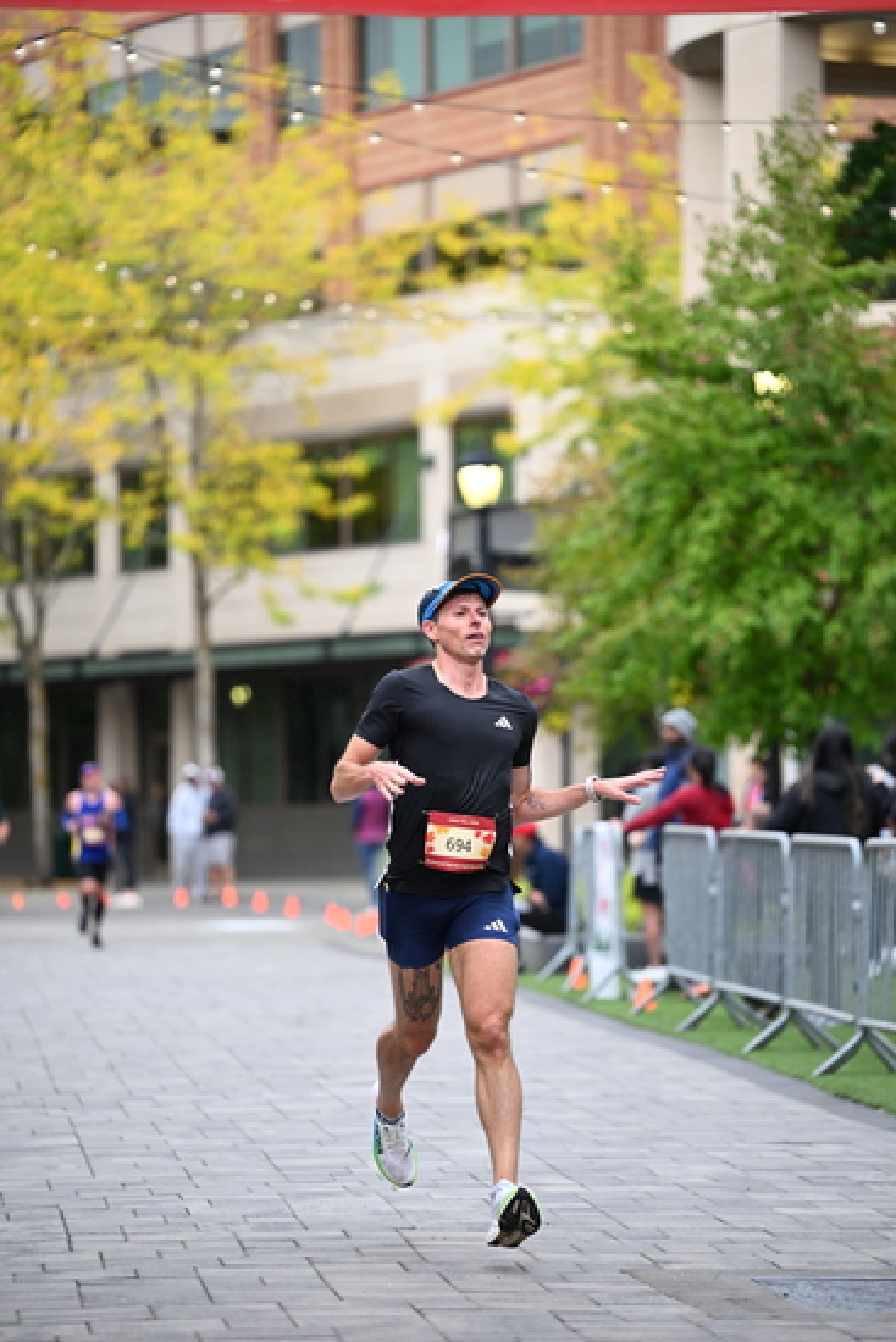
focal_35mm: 150
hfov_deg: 9.2
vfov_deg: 13.7
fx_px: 5596
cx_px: 448
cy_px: 671
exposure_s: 1/1600
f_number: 2.8
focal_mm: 150
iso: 1000
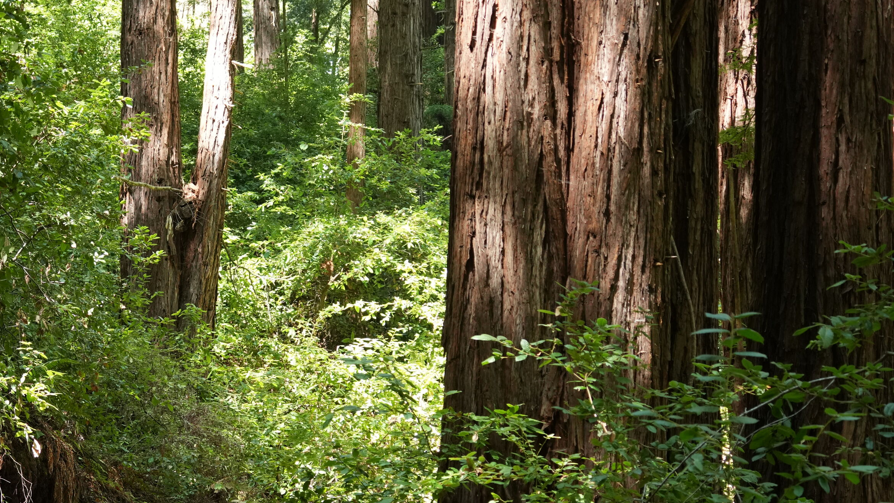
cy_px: 352
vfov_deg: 12.5
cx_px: 226
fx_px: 2299
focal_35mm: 97
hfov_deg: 21.8
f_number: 4.5
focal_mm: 50
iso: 1000
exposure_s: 1/60
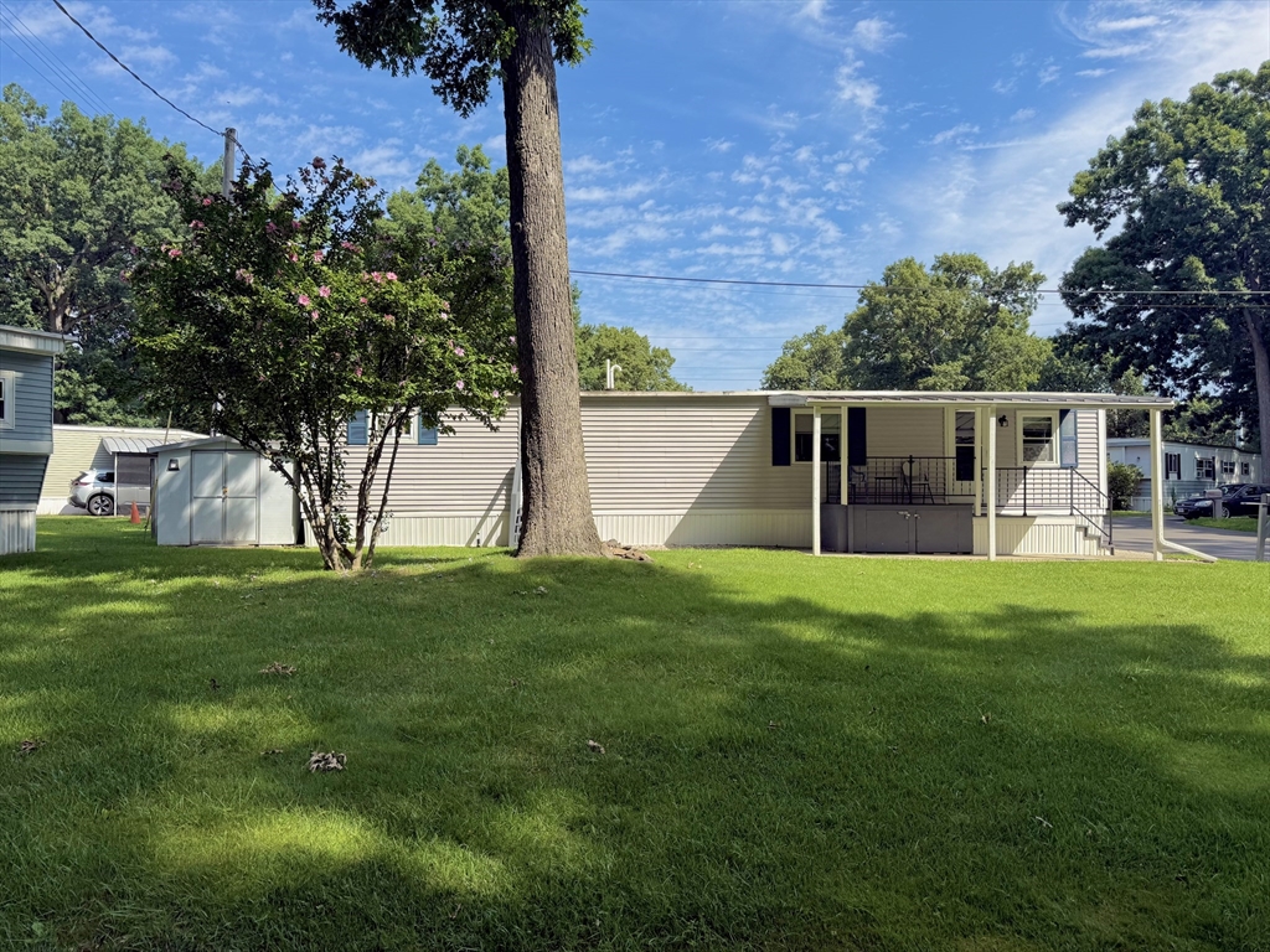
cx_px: 635
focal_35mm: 24
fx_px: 881
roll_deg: +0.3
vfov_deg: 56.8
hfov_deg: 71.6
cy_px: 476
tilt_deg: +1.4
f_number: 1.78
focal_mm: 6.76
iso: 80
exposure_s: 1/3584
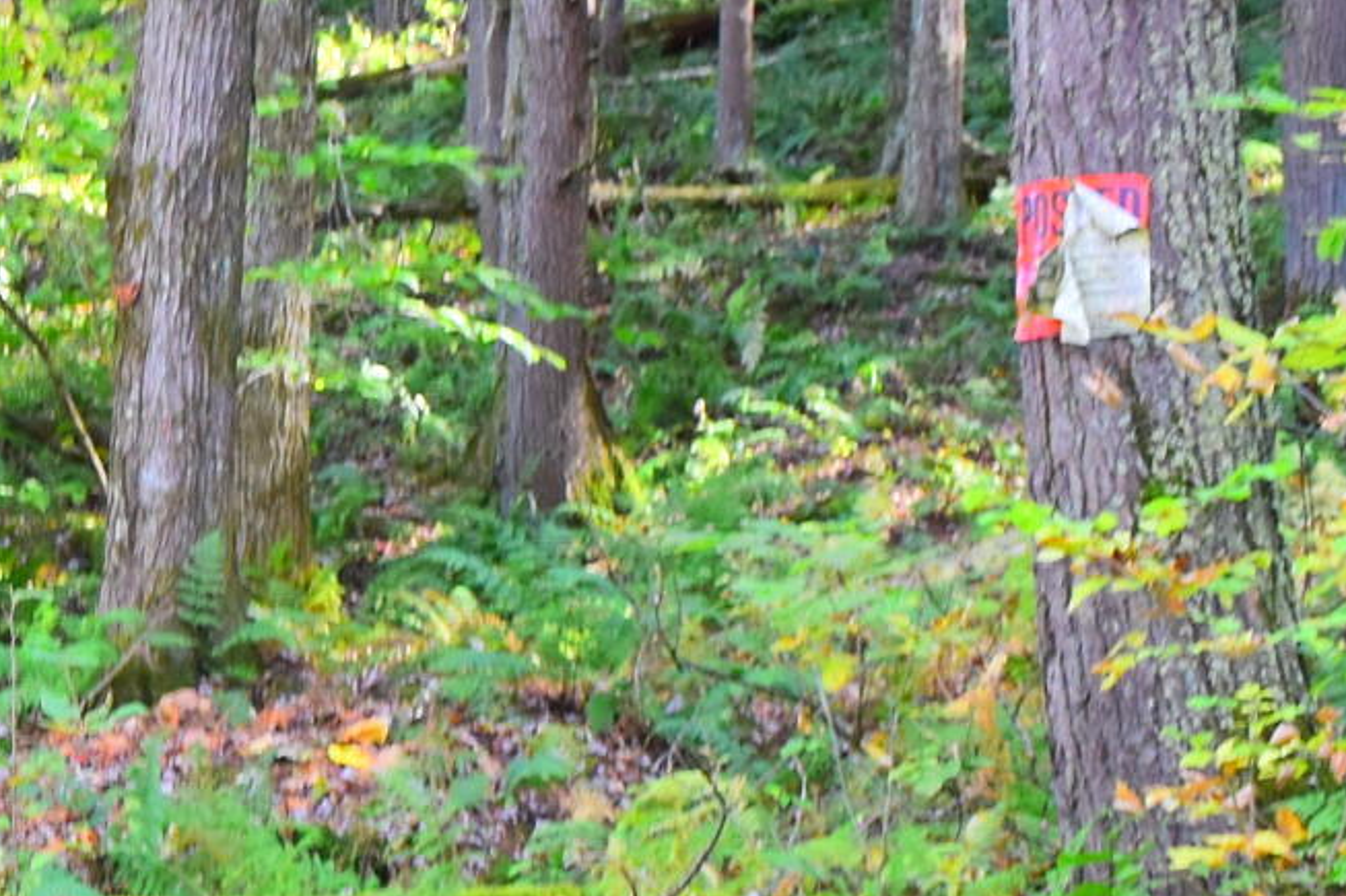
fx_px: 4635
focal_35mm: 124
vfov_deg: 11.0
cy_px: 805
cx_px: -686
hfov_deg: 15.3
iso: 400
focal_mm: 18
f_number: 4
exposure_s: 1/60
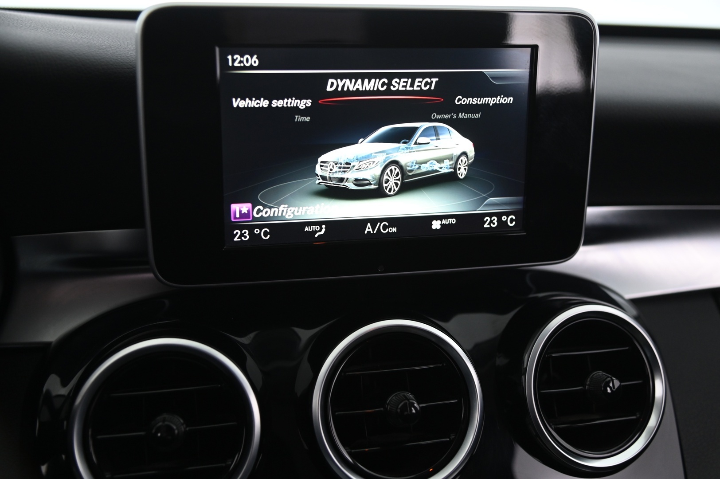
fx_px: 919
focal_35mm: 46
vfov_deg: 29.2
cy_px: 240
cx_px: 360
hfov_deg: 42.8
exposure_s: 1/30
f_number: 4
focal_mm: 46
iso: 2000
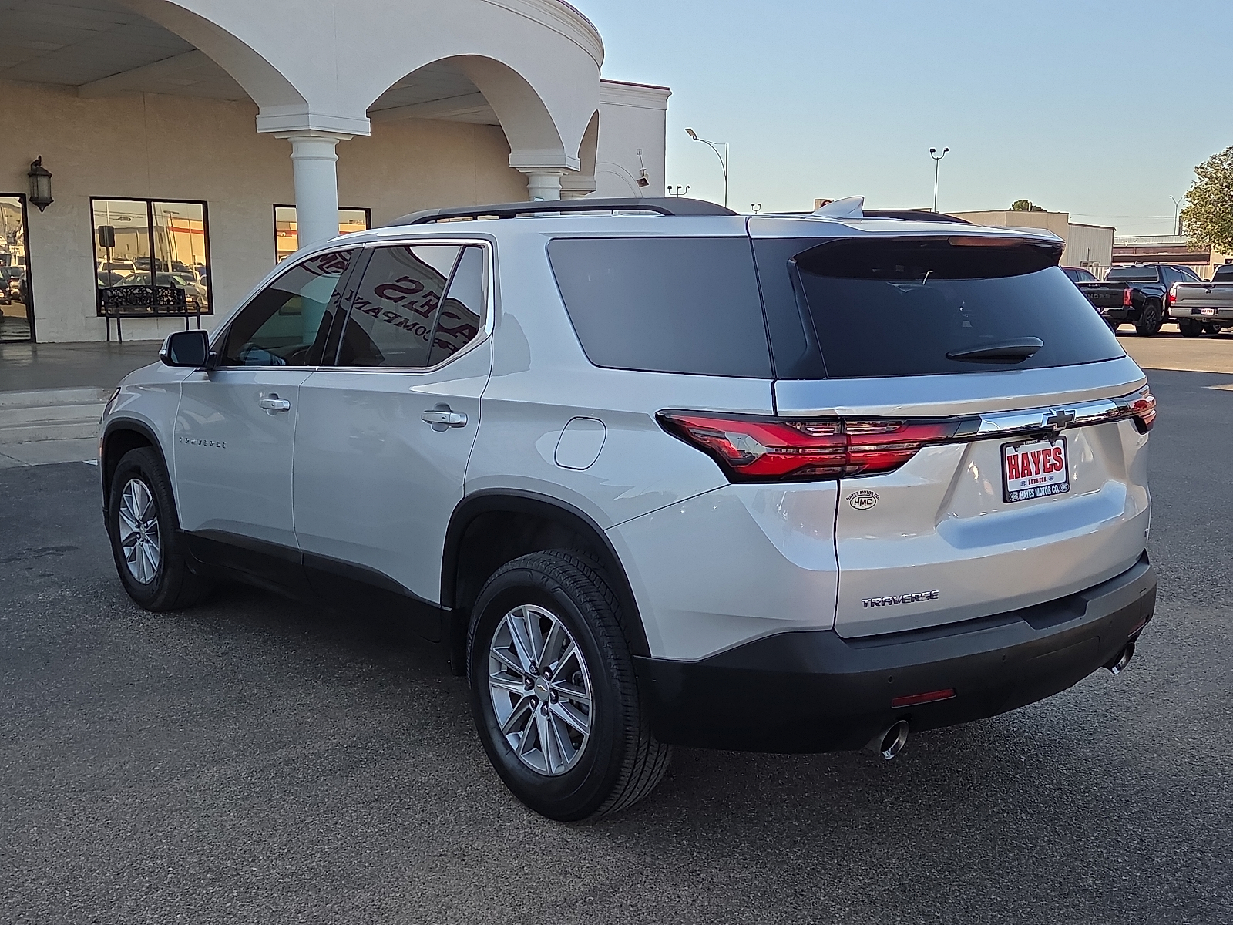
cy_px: 462
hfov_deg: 52.6
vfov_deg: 40.7
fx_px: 1247
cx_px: 616
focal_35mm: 35
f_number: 1.8
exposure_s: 1/1000
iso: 25
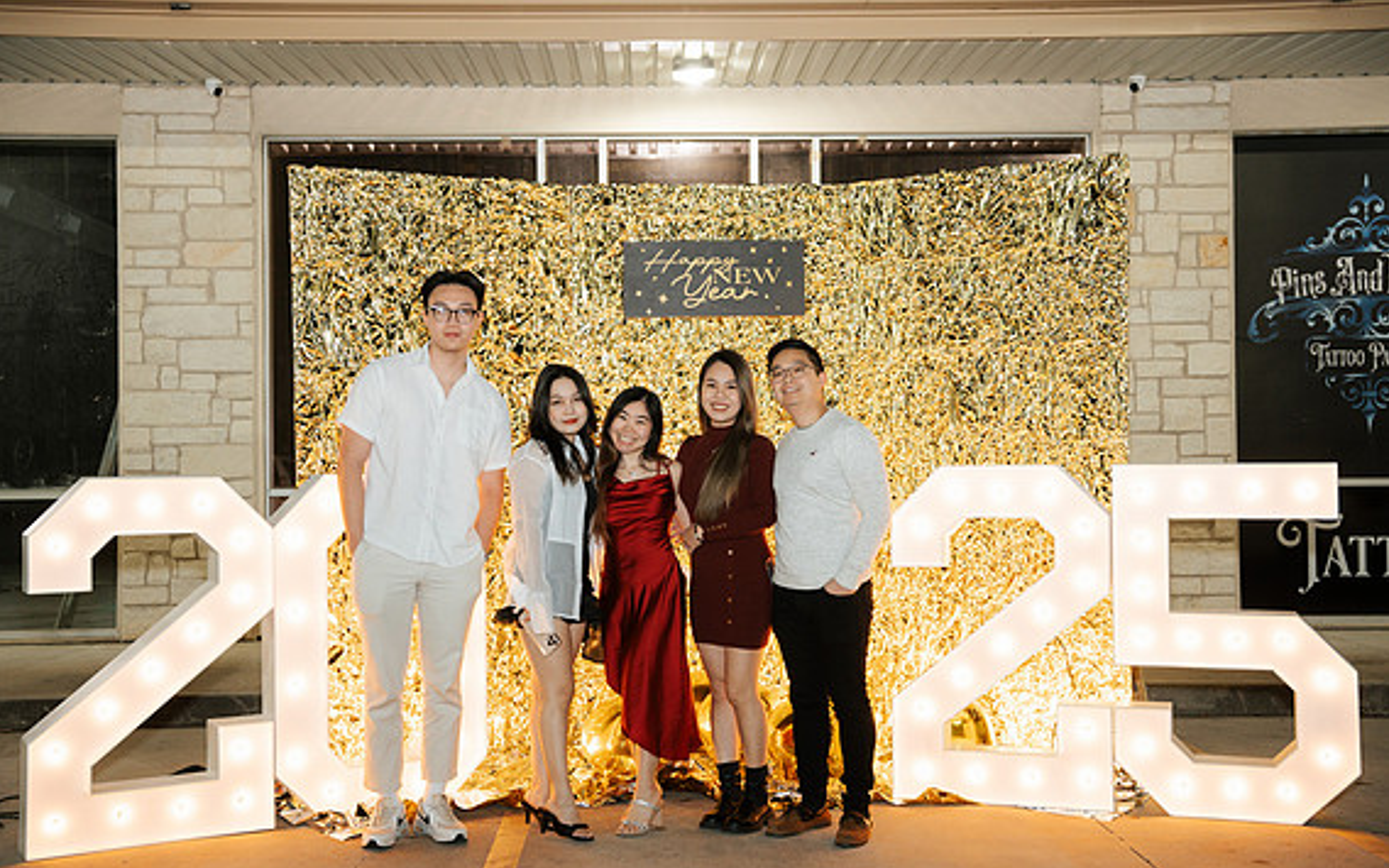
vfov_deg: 29.2
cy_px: 451
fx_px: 1666
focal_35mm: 44
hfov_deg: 45.3
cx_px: 685
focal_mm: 42.3
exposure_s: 1/160
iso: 1000
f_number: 2.8
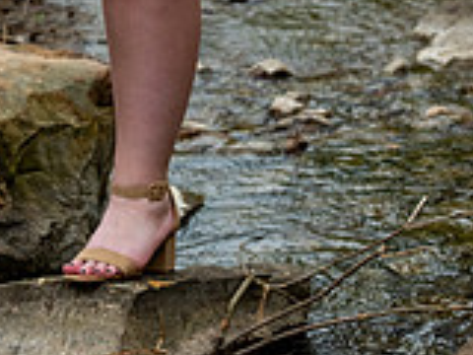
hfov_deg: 7.9
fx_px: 3402
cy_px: -251
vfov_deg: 5.9
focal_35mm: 249
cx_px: 44
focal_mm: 61
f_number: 4
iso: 250
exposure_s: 1/400
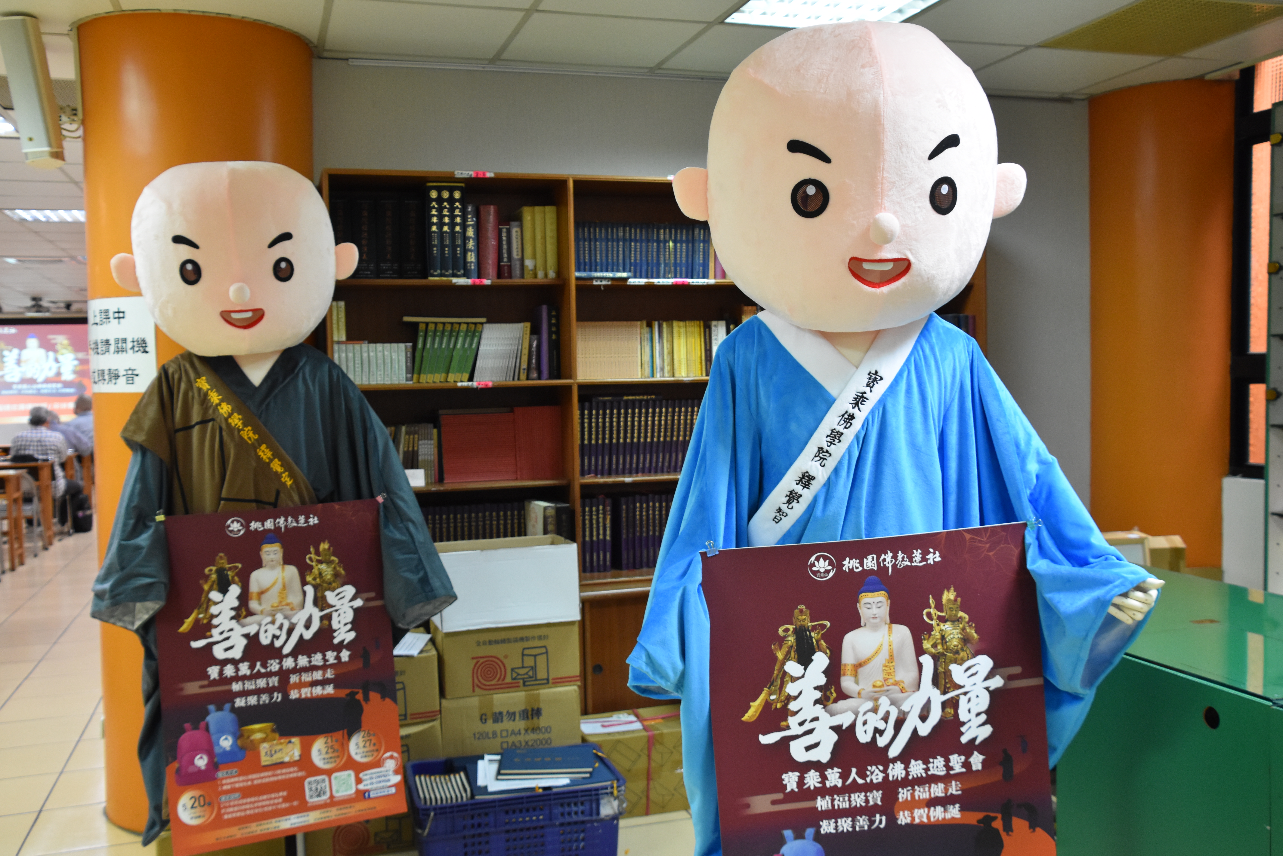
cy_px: 428
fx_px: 1176
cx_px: 642
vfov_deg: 40.0
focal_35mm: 33
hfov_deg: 57.2
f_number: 4.5
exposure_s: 1/80
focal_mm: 22
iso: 1600
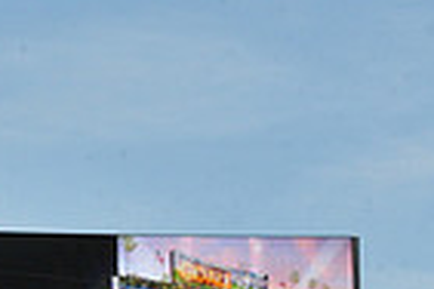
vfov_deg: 4.2
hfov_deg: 6.2
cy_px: 311
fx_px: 3978
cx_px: -163
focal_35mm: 330
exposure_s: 1/1000
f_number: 16
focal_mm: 80
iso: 1600
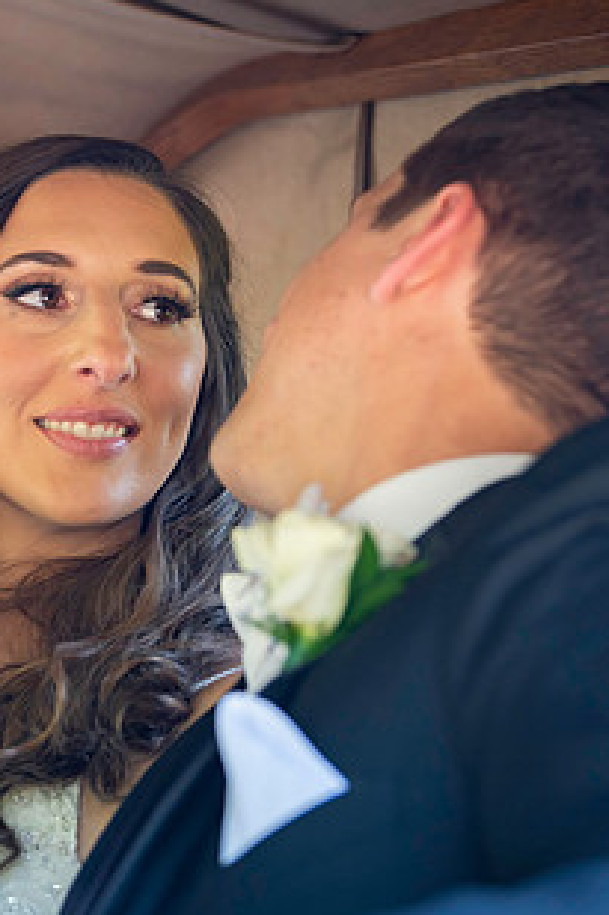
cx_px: 59
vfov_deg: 12.7
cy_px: 472
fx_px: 4115
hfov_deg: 8.4
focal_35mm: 162
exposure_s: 1/250
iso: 1000
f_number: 3.5
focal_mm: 86
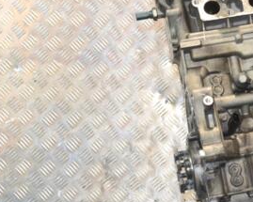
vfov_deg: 14.0
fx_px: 824
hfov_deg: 17.0
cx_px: 270
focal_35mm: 110
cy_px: 94
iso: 2200
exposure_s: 1/60
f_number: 5.6
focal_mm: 35
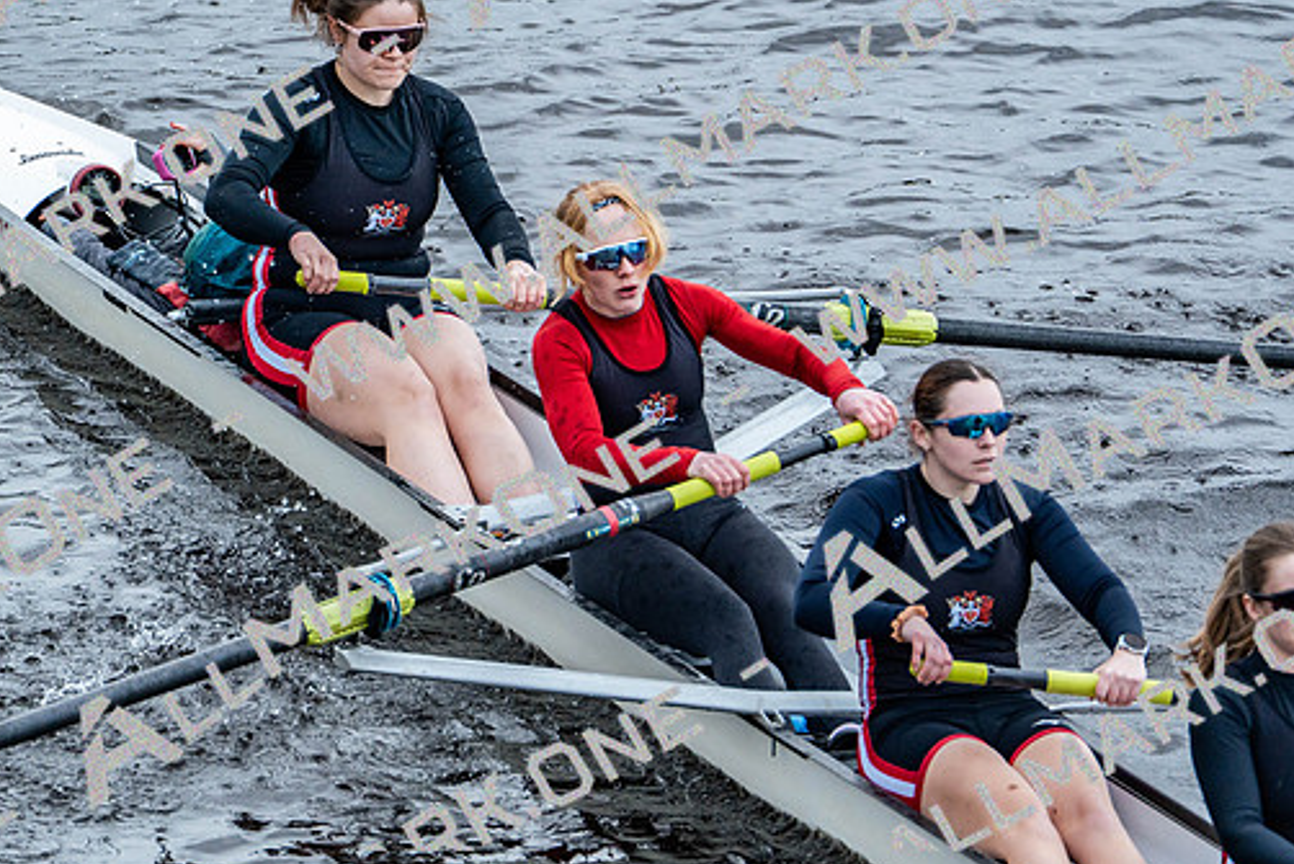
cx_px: 603
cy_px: 409
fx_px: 24160
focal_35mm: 672
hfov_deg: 3.1
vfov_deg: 2.0
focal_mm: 582
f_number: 6.3
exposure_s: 1/1000
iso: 2500
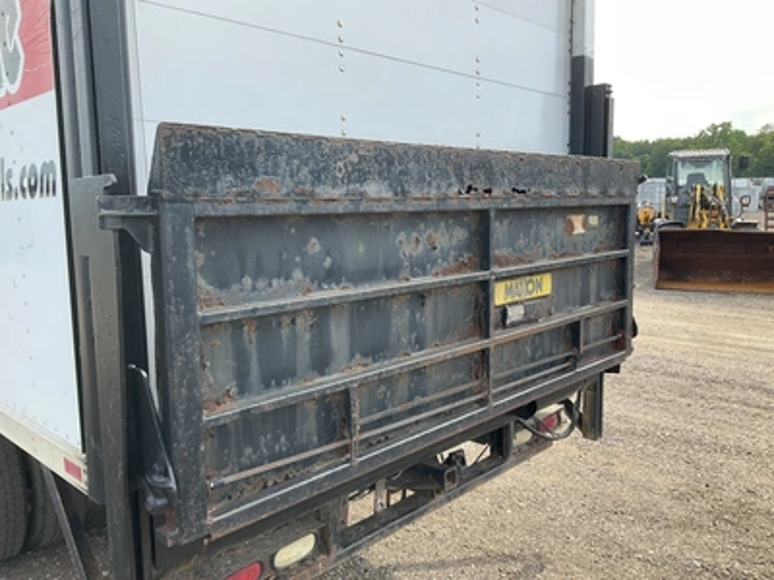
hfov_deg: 61.7
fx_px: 648
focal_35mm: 29
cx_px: 387
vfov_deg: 48.2
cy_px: 290
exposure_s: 1/412
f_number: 1.8
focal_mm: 3
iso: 25
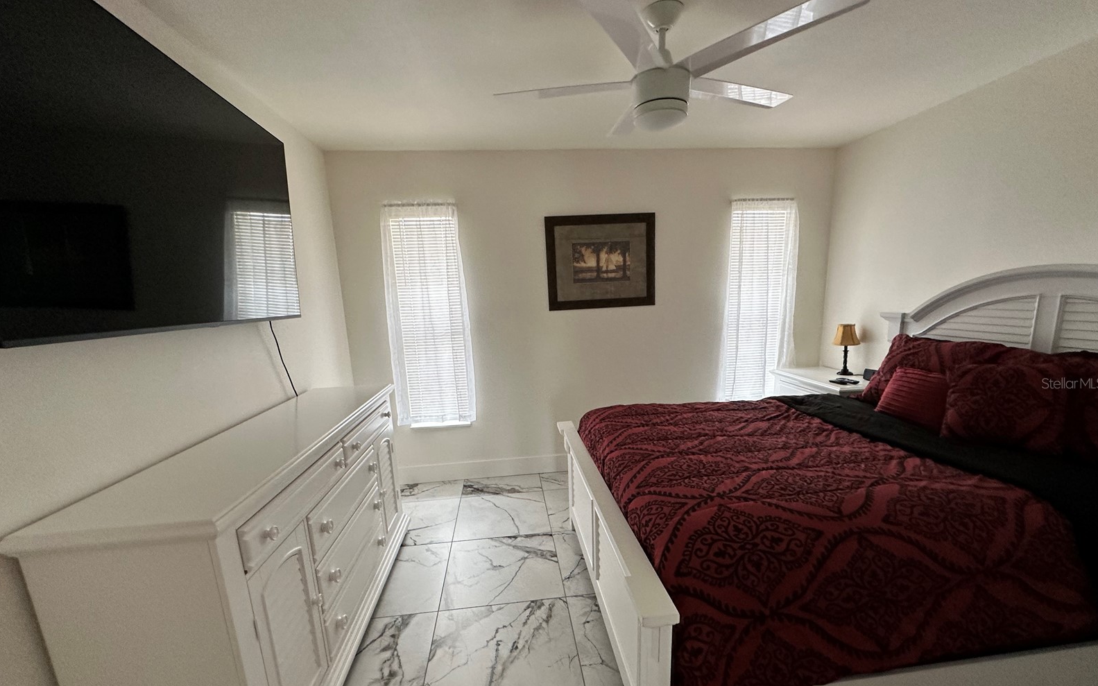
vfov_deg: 74.5
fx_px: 449
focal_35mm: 15
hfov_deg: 101.5
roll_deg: +2.0
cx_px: 552
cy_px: 383
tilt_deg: -10.1
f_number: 2.2
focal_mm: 2.22
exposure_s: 1/120
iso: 200
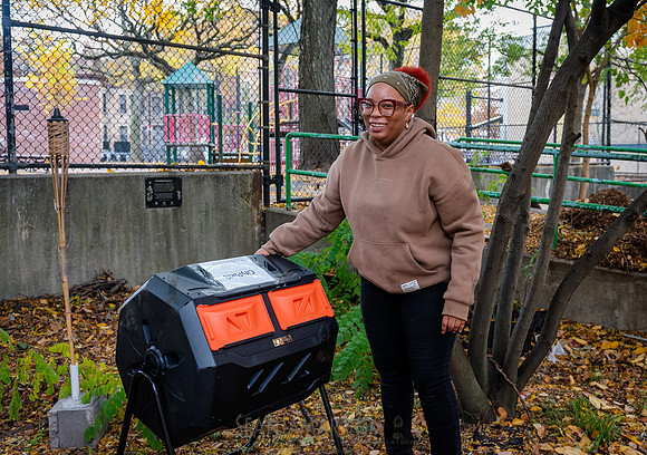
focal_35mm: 35
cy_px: 204
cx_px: 370
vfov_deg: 39.4
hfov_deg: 53.8
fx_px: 635
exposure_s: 1/500
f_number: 4.5
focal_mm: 27
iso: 2000
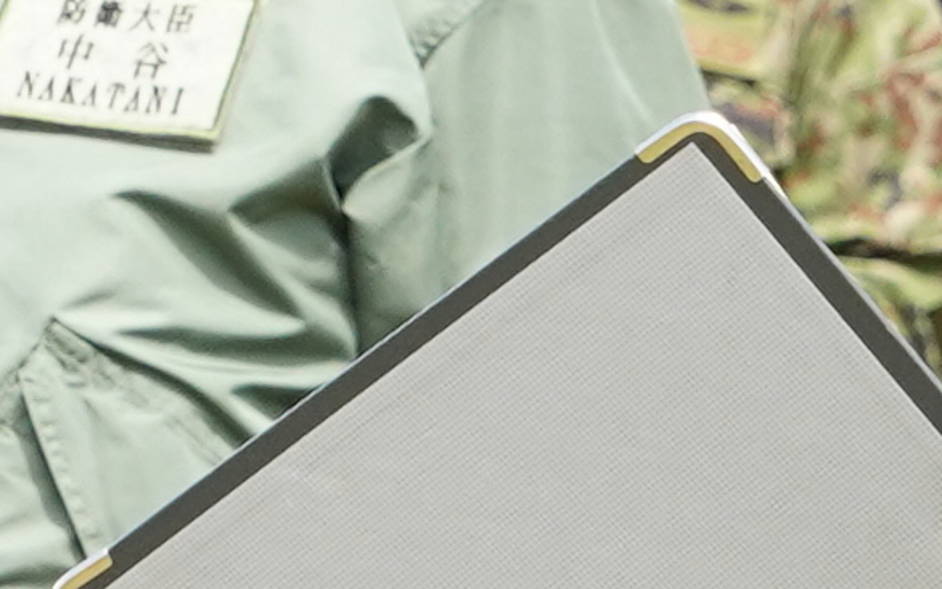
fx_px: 15298
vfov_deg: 2.2
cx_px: 519
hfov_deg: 3.5
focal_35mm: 596
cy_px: 216
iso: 800
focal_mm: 58
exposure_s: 1/640
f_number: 7.1
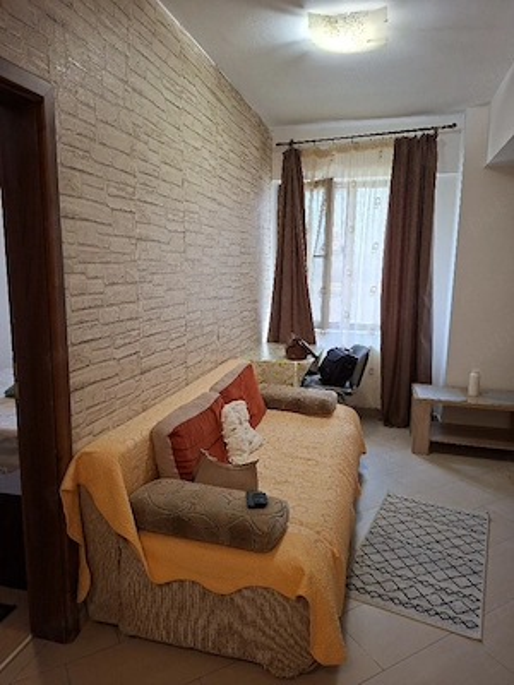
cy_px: 342
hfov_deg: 58.9
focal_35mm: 23
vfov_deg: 73.9
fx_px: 455
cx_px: 257
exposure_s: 1/60.2
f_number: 1.8
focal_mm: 5.54
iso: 250
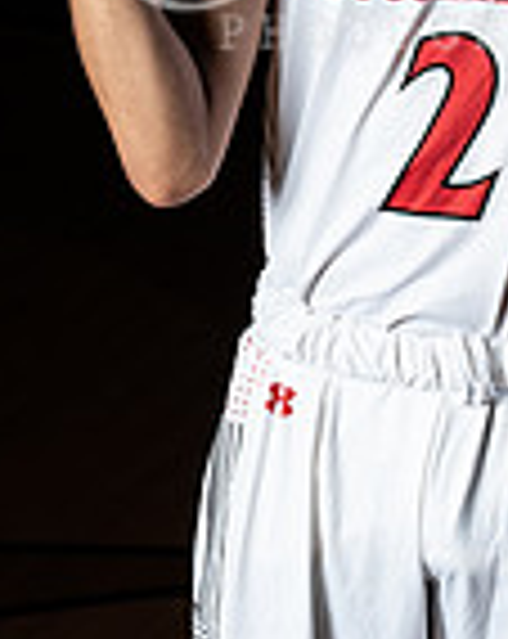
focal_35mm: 179
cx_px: 486
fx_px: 3375
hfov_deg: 8.6
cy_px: -176
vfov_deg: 10.6
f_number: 14
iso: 320
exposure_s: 1/200
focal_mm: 60
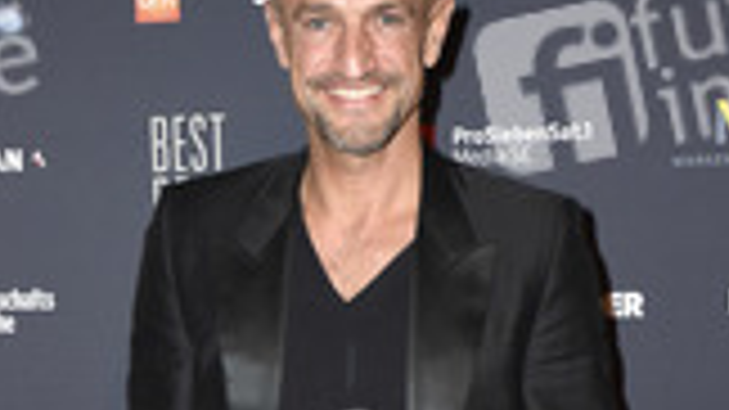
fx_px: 2551
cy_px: 743
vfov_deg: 8.8
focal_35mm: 132
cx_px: 297
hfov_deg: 16.3
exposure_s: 1/160
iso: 640
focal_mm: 34
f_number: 4.5
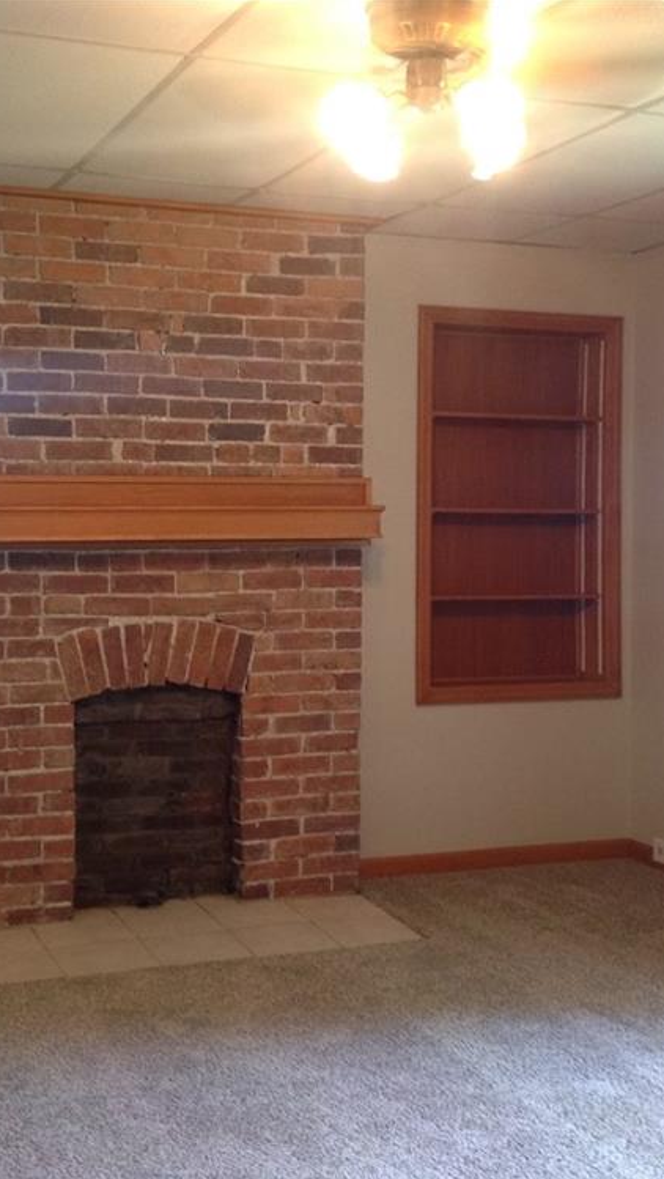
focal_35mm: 52
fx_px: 1626
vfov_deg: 39.8
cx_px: 285
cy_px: 598
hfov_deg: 23.1
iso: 125
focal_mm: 4.28
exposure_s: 1/15
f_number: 2.4
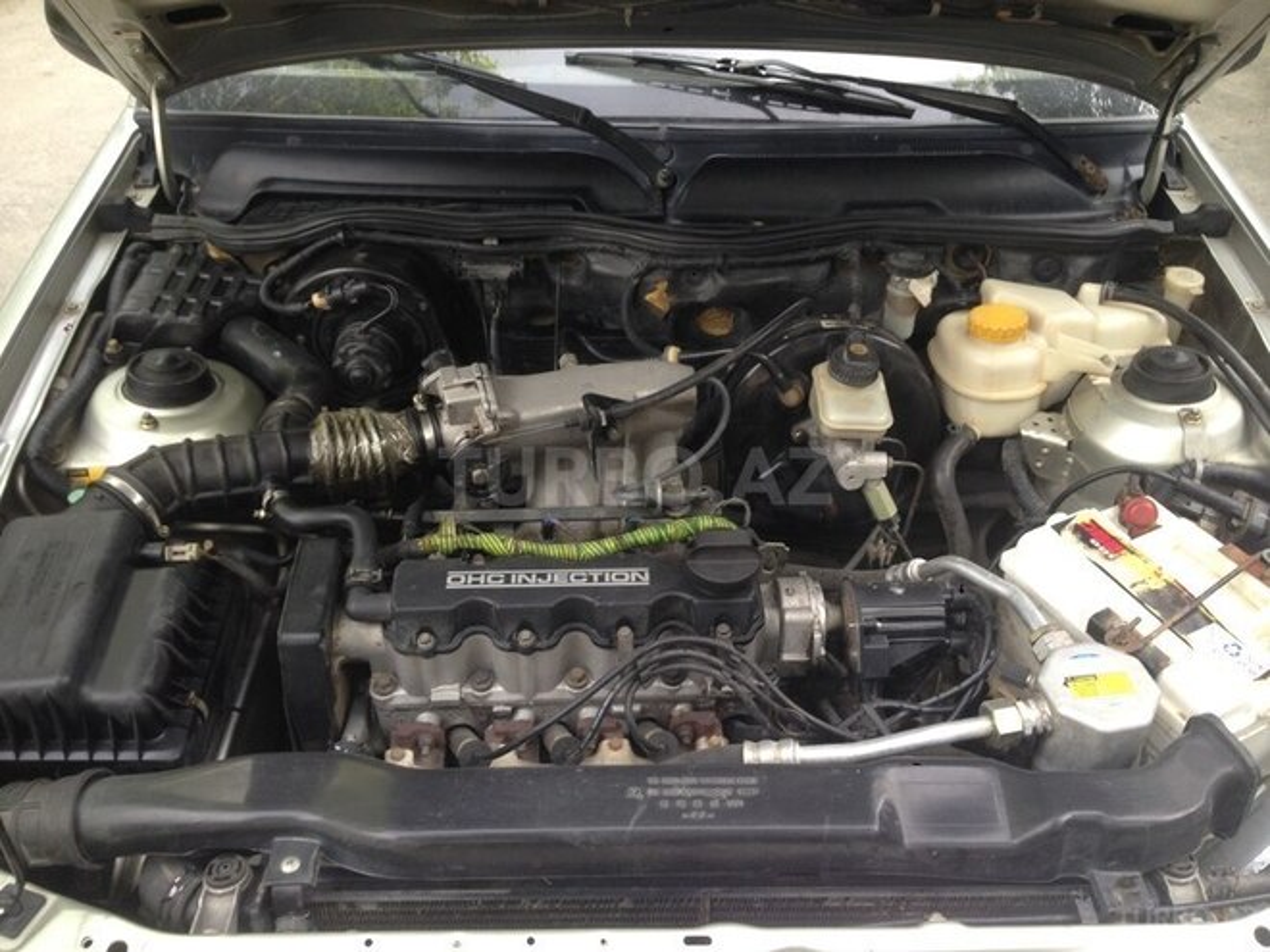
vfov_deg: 42.9
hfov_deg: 55.4
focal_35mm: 33
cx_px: 635
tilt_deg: -35.7
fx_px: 1211
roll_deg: -0.5
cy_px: 476
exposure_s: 1/40
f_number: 2.4
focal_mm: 4.12
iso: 50
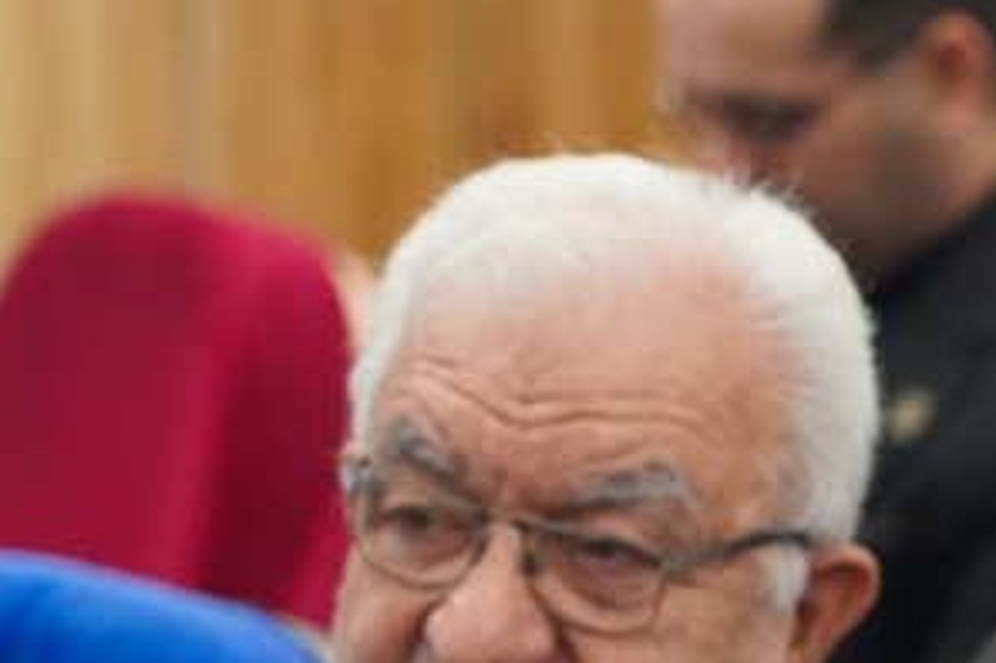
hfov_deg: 6.7
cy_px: 926
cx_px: 1269
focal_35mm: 307
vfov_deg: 4.5
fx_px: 8489
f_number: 4
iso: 3200
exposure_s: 1/160
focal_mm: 101
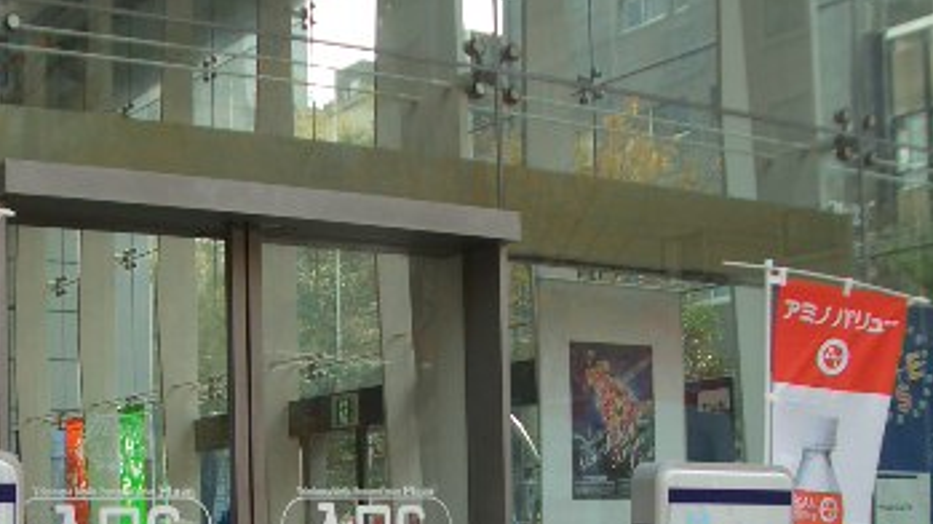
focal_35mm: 70
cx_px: 340
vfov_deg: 16.7
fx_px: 1731
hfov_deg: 30.0
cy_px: 585
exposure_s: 1/400
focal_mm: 5.8
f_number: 2.6
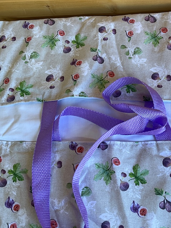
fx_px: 323
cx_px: 107
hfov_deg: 29.5
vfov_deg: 38.5
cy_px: 79
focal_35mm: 49
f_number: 1.8
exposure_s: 1/100
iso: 25
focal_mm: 3
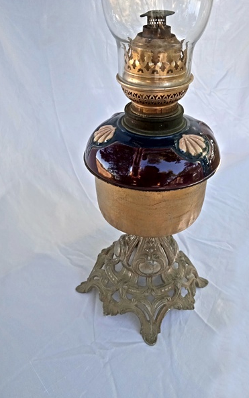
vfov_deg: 62.9
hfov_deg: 41.7
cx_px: 143
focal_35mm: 30
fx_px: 326
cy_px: 198
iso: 100
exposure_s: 1/123
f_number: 2.2
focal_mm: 3.43
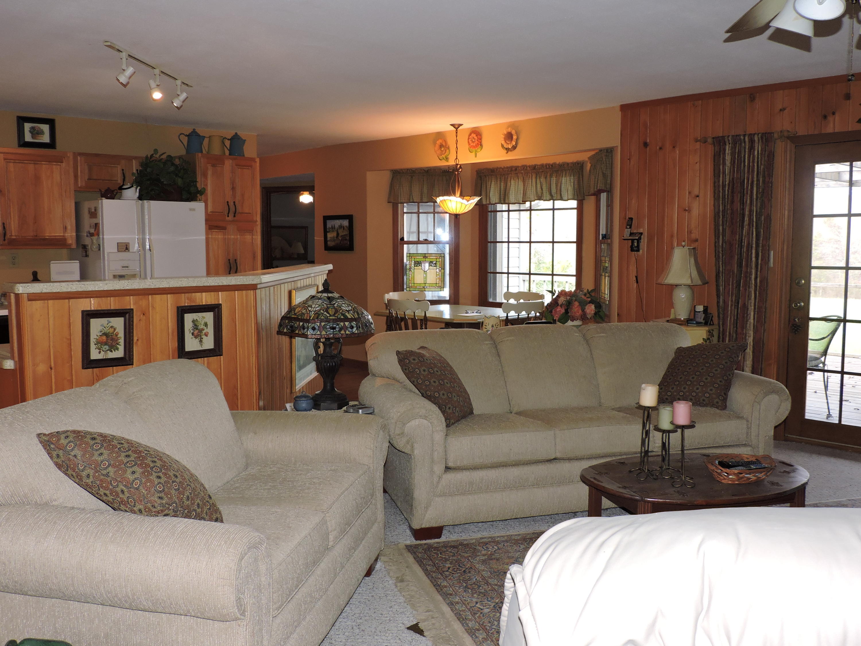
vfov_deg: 42.9
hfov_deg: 55.4
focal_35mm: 33
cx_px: 430
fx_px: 821
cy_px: 323
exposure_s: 1/30
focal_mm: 5.9
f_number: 3.2
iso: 200
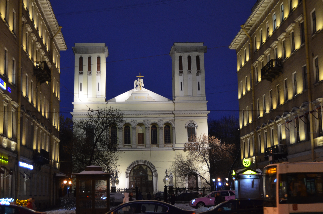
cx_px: 162
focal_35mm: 57
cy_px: 107
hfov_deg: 35.1
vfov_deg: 23.7
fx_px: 510
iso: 1400
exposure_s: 1/30
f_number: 4.8
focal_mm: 38
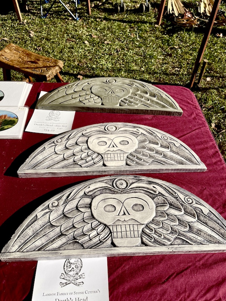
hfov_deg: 54.9
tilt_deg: -53.2
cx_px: 113
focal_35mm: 25
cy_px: 150
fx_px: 218
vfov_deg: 69.4
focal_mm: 5.1
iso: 32
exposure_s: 1/4049
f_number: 1.6
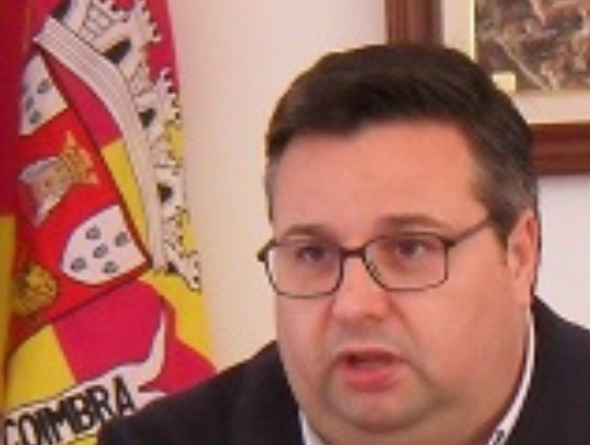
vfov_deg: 6.8
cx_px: 489
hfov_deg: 9.0
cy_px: 482
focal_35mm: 218
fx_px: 3721
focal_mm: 8.2
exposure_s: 1/20
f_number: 3.8
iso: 400
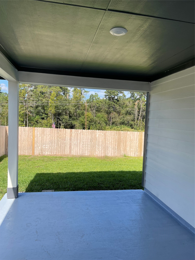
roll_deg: -1.5
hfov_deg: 53.1
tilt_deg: -3.8
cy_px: 130
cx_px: 98
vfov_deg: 67.3
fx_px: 195
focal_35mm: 26
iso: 32
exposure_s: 1/1883
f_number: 1.6
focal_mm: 5.1
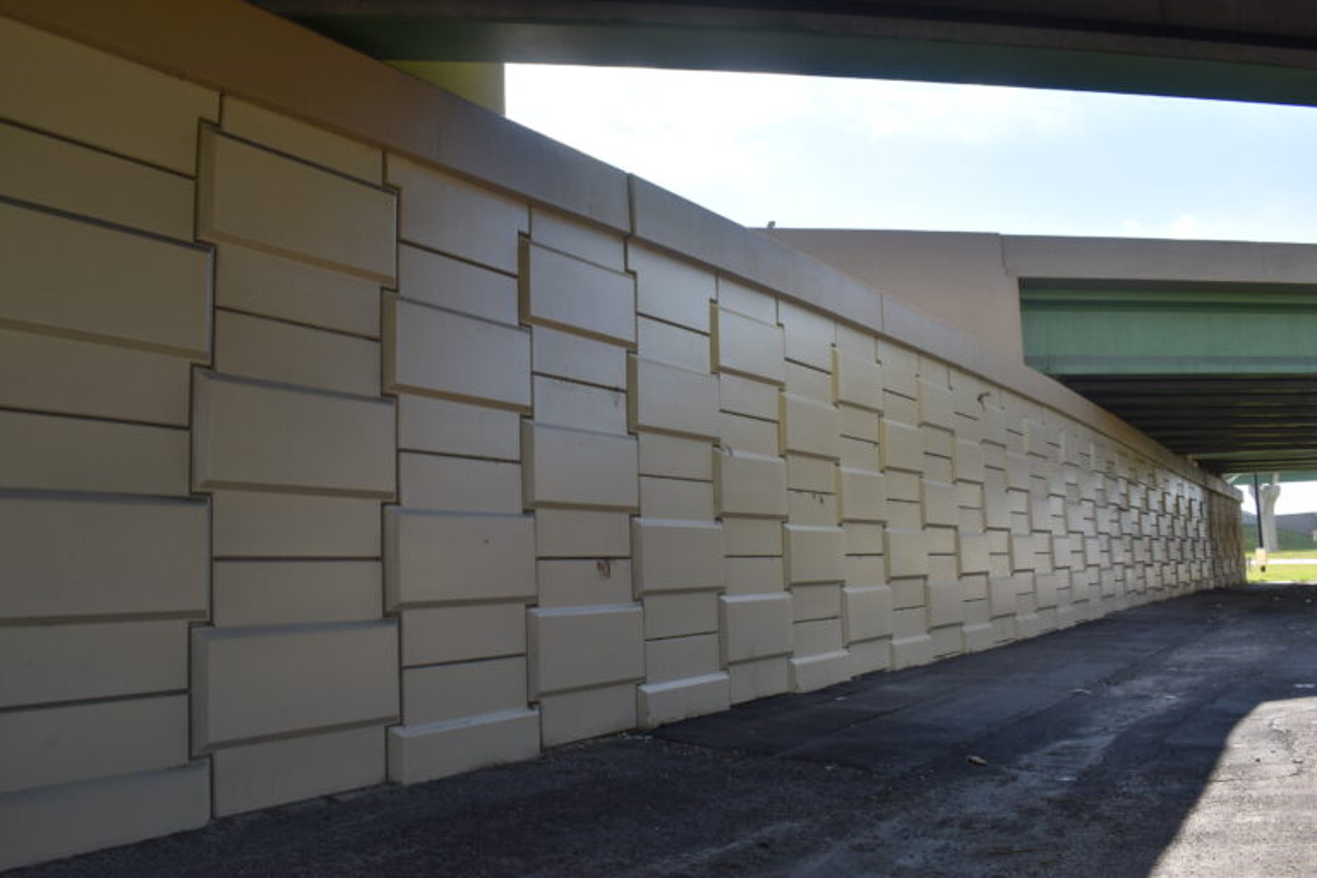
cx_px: 658
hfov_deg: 59.5
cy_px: 439
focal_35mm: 32
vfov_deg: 41.7
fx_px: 1152
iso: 100
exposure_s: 1/160
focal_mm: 21
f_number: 8
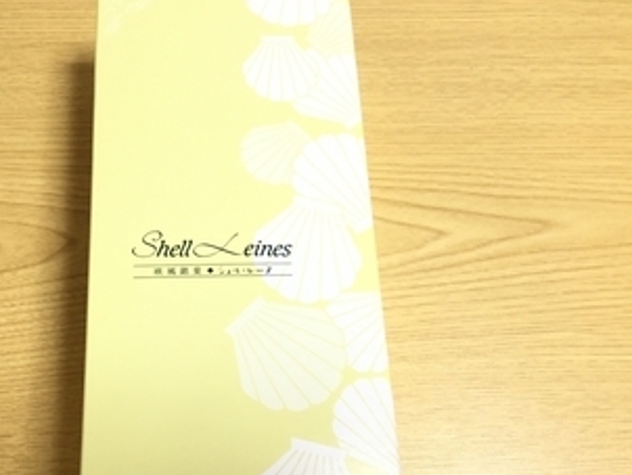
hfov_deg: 45.3
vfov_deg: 35.0
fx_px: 749
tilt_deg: -69.7
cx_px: 234
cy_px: 289
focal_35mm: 41
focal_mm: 3.3
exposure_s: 1/30
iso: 50
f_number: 2.4
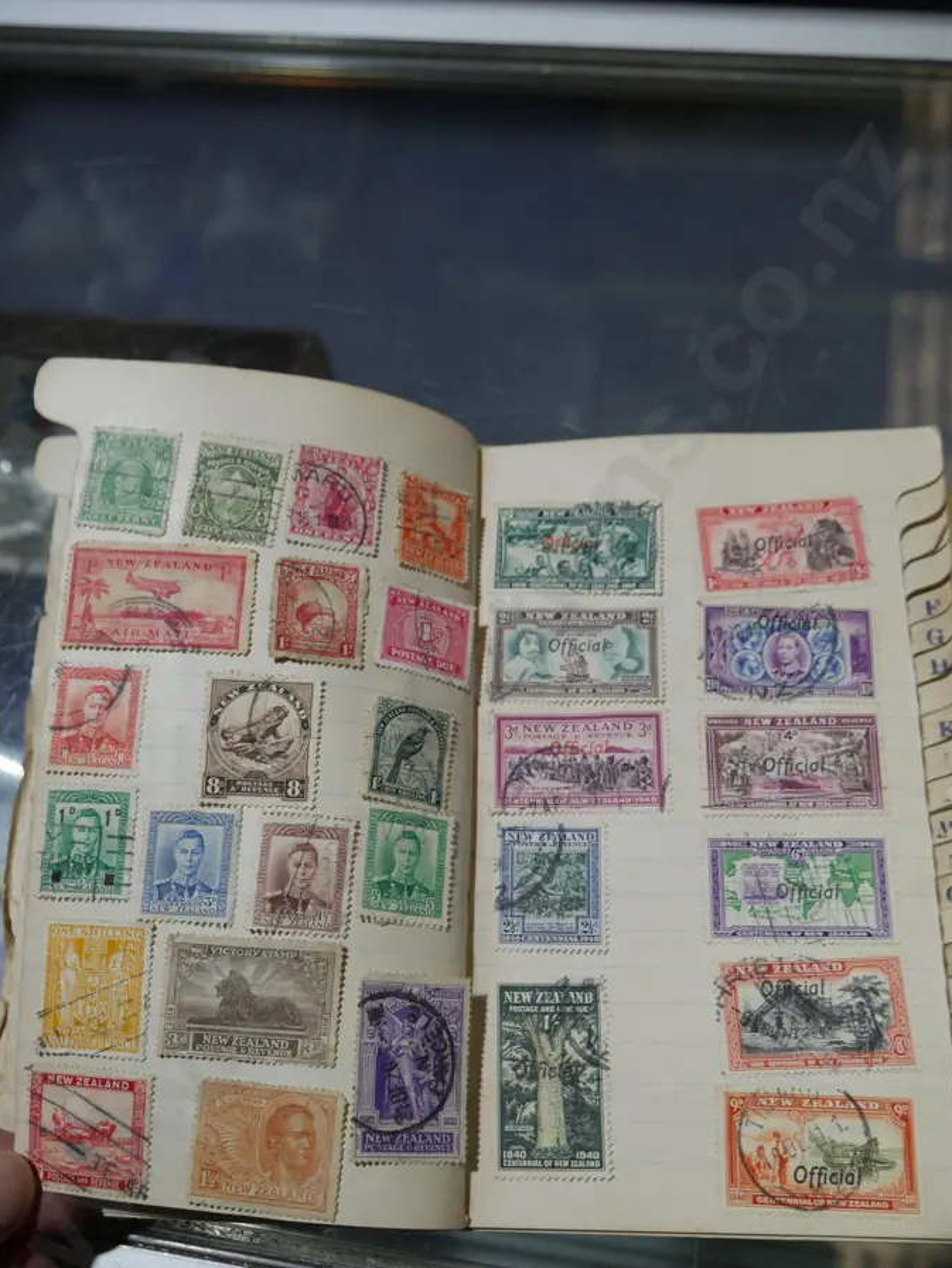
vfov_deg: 56.6
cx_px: 459
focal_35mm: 32
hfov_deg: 44.2
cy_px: 719
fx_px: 1172
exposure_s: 1/125
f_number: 4
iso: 200
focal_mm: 14
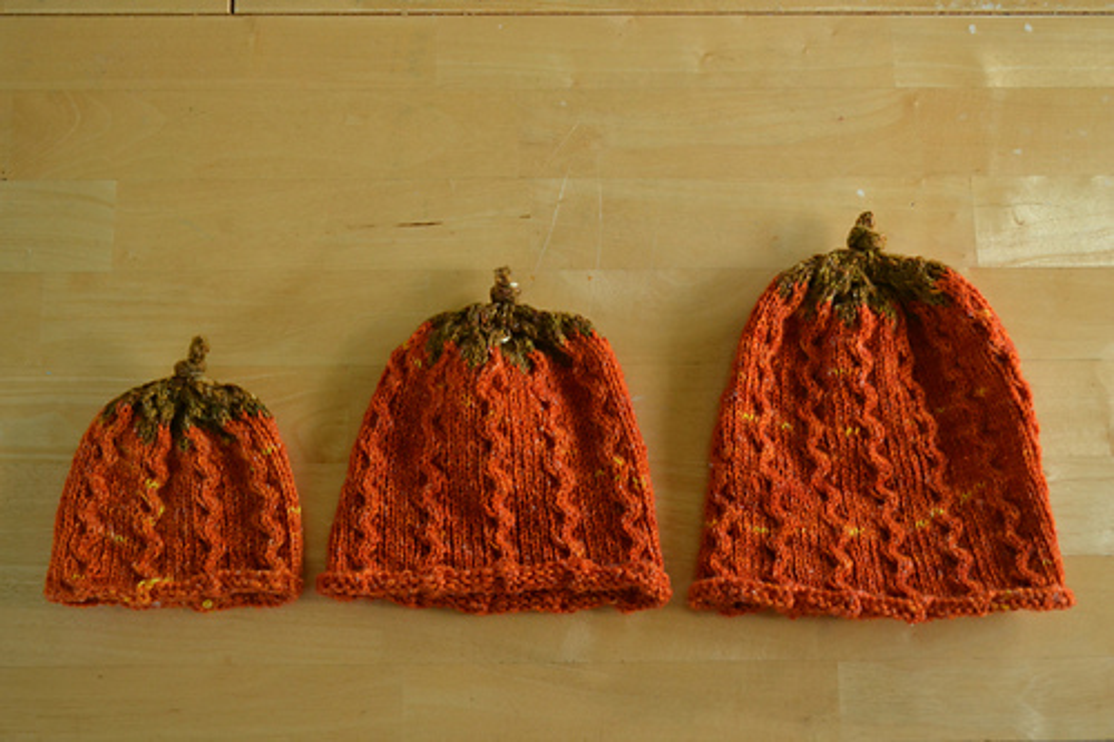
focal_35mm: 48
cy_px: 371
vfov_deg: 28.1
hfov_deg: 41.1
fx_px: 1485
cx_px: 557
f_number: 5.6
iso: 1600
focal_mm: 32
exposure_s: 1/80
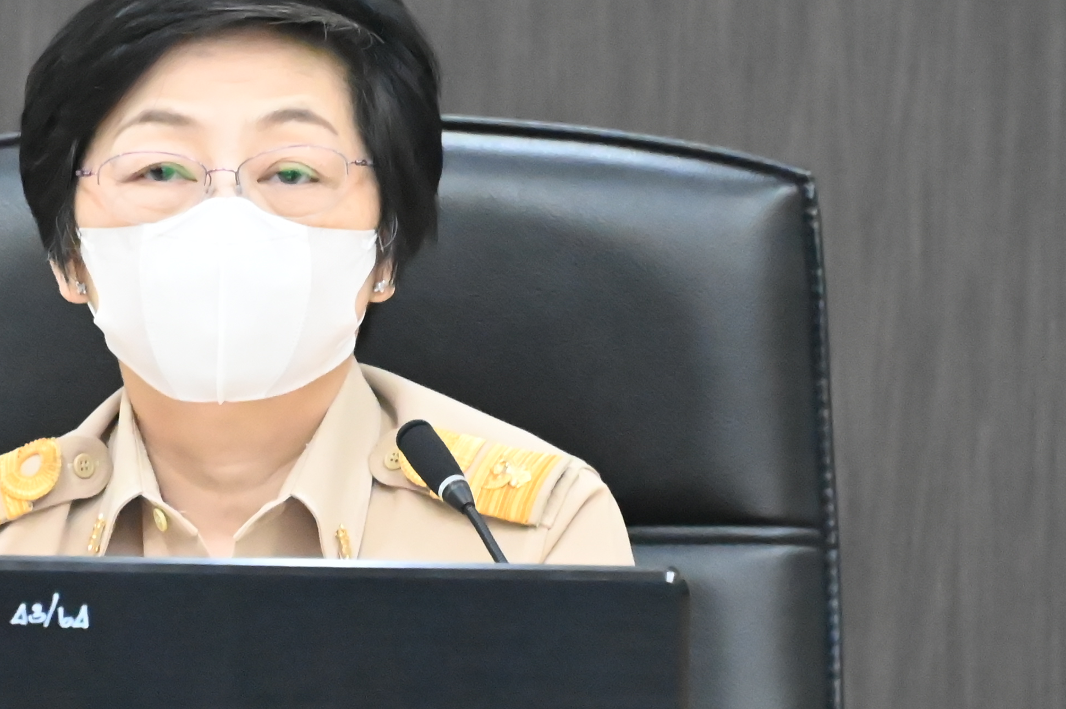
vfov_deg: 1.5
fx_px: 27701
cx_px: 258
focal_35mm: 936
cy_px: 289
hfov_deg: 2.2
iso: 18000
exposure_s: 1/250
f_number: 5.6
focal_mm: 300
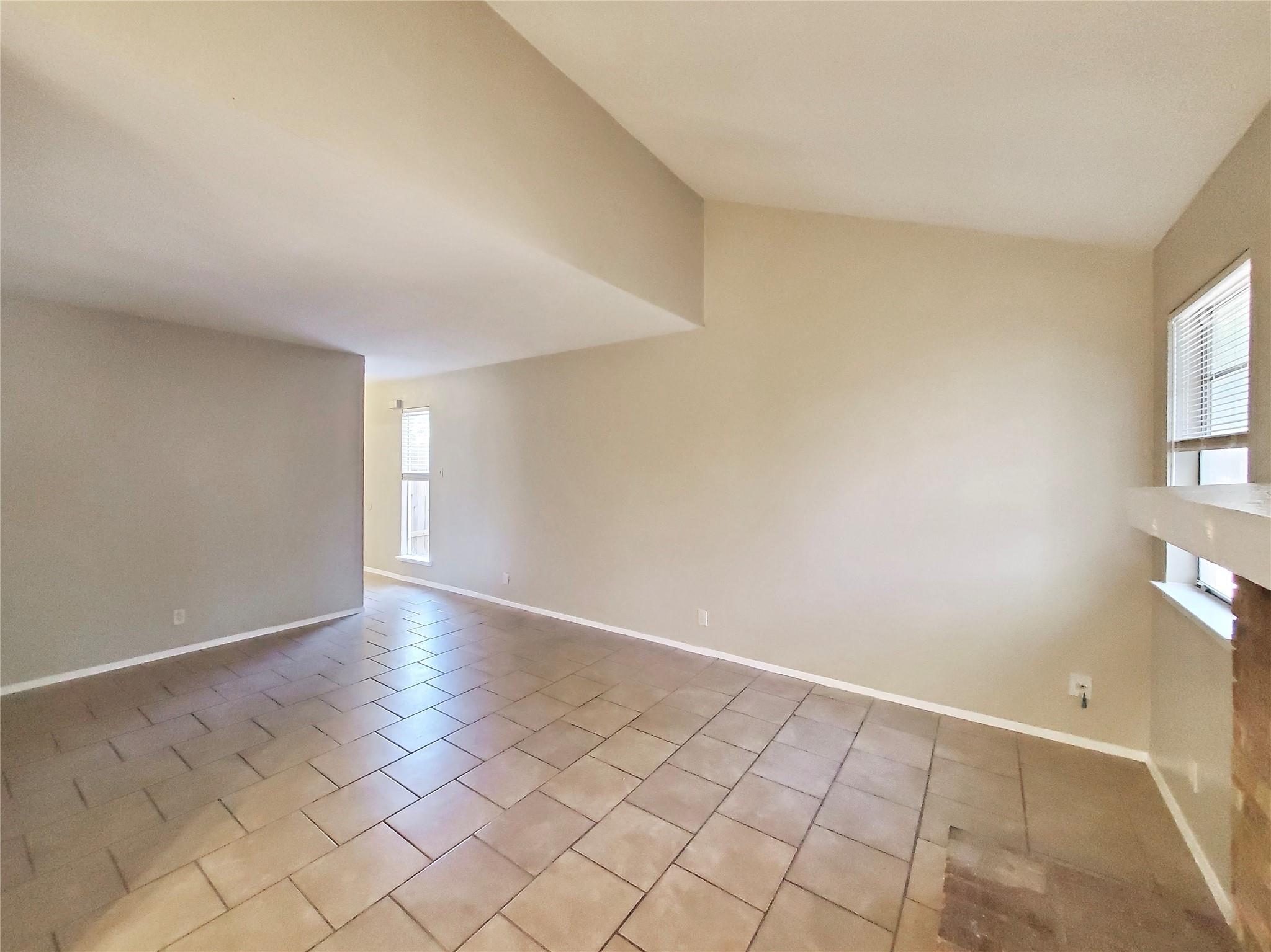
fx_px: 477
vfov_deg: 89.9
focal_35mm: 13
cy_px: 476
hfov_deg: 106.2
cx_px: 636
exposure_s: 1/30
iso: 640
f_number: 2.2
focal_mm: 1.8
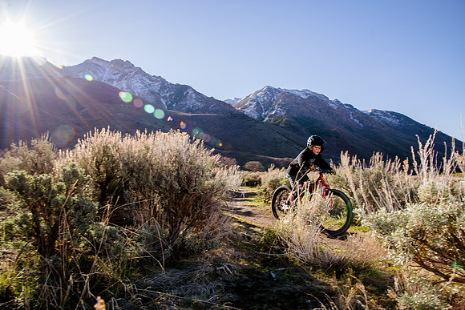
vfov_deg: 53.2
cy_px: 155
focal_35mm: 24
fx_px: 310
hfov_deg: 73.7
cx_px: 232
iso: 250
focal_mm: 24
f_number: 13
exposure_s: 1/125
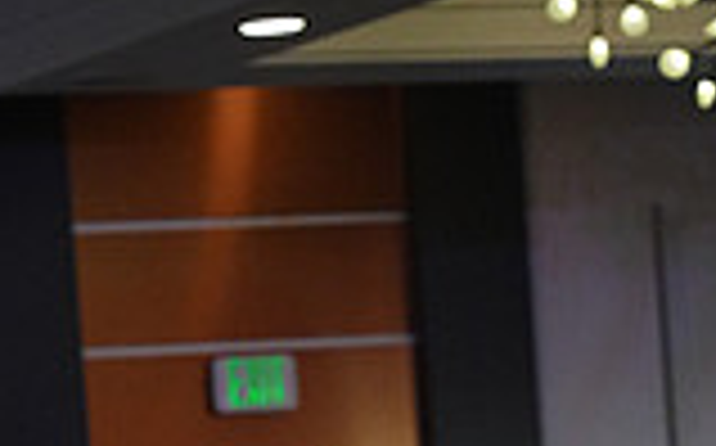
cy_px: 1284
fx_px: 6959
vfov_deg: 3.6
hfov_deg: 5.9
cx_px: 421
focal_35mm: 357
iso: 5000
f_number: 4
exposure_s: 1/400
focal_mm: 96
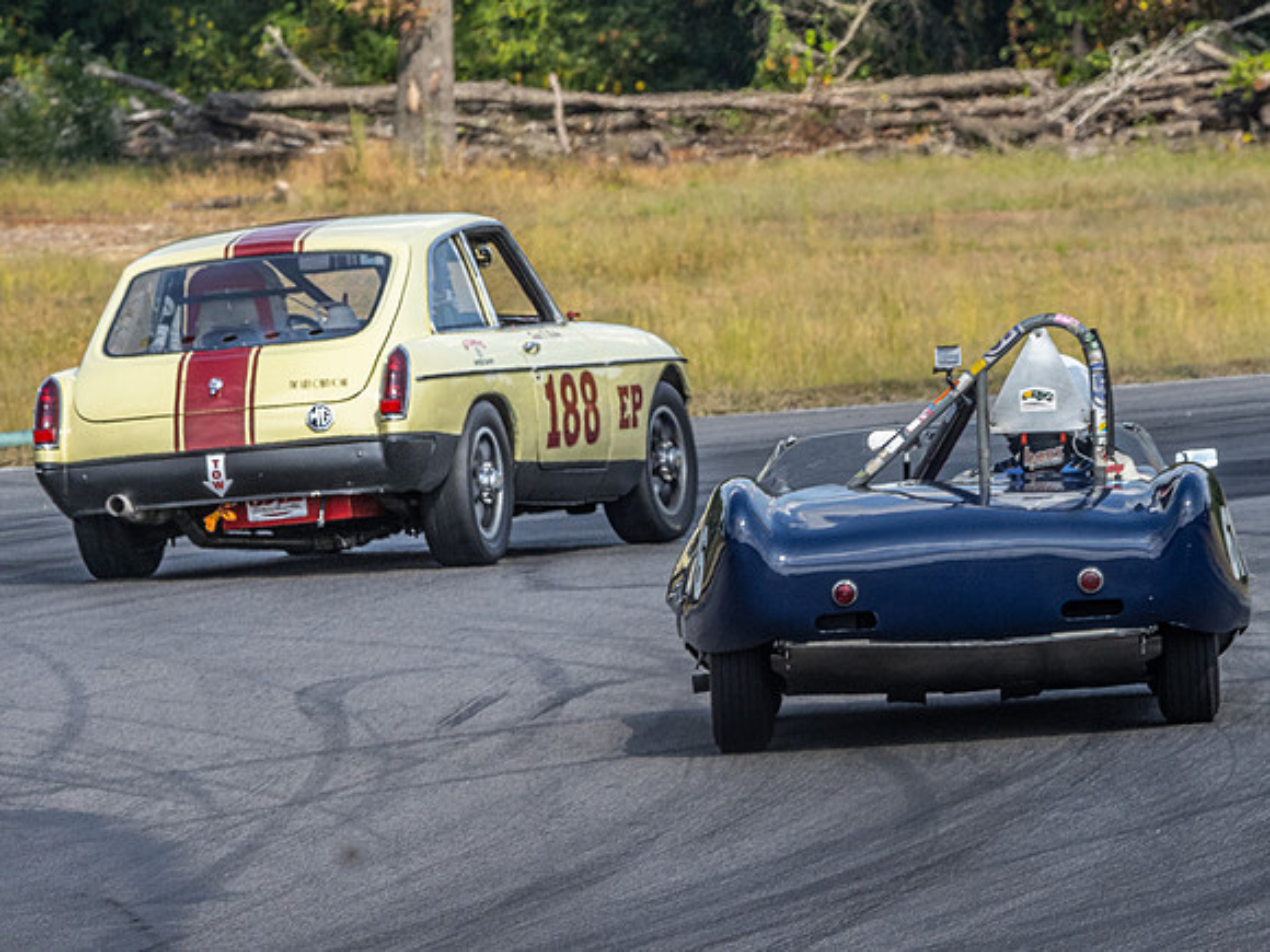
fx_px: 24015
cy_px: 437
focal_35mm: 655
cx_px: 692
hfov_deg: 3.0
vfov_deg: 2.3
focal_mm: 300
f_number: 14
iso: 400
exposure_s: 1/320
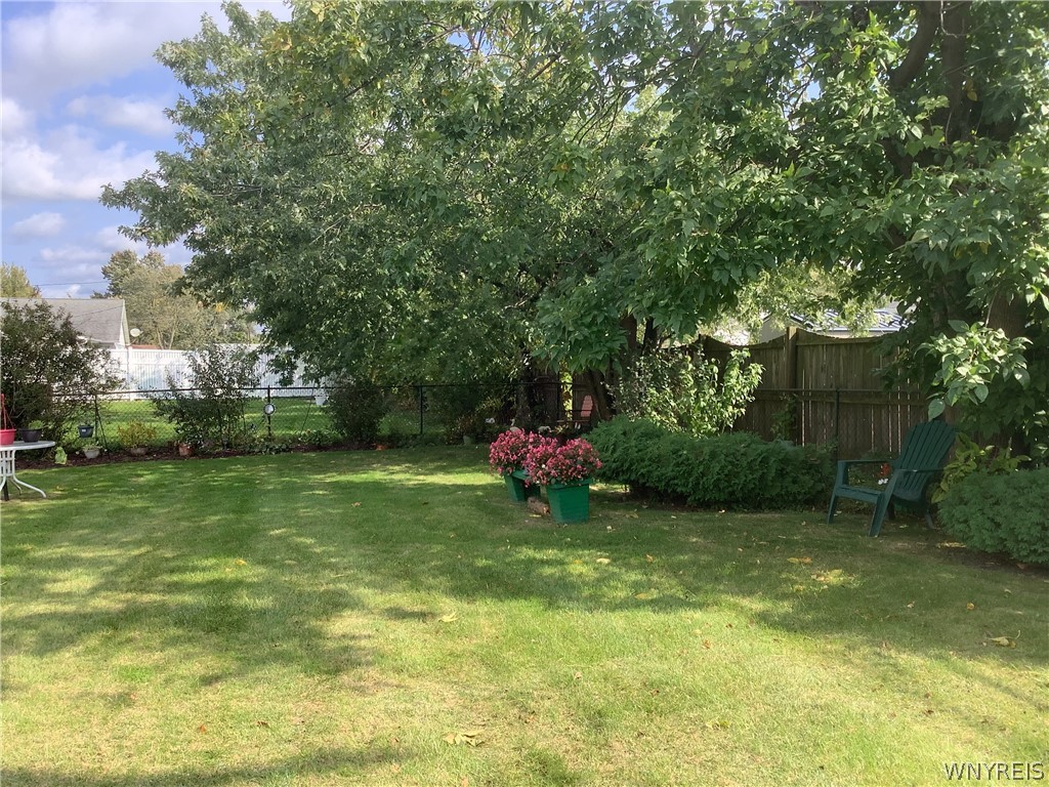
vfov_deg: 45.4
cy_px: 394
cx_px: 524
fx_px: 939
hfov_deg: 58.4
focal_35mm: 31
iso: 25
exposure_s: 1/285
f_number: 2.4
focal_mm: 3.3
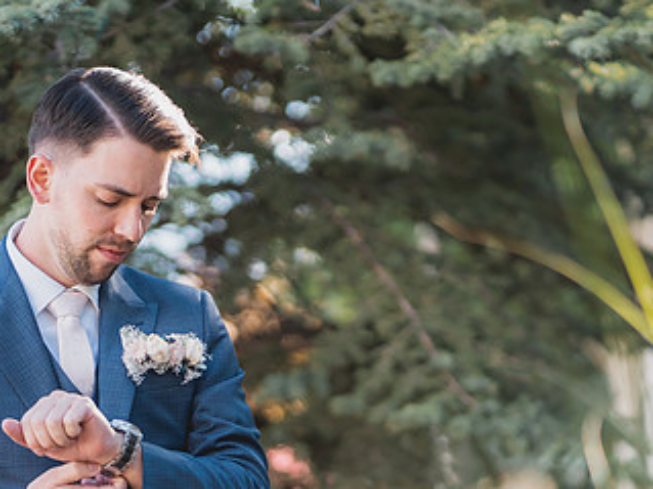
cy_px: 345
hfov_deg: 12.8
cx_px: 350
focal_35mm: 154
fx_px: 2904
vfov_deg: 9.6
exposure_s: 1/2500
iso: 1000
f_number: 1.8
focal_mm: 85
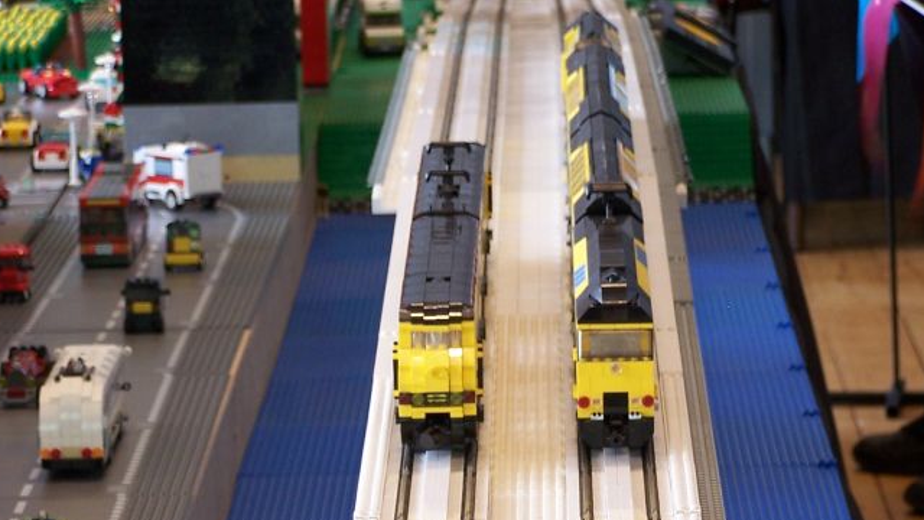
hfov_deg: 10.6
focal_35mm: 204
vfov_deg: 5.9
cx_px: 531
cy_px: 646
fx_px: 4998
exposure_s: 1/10
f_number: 3.2
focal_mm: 19.4
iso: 80
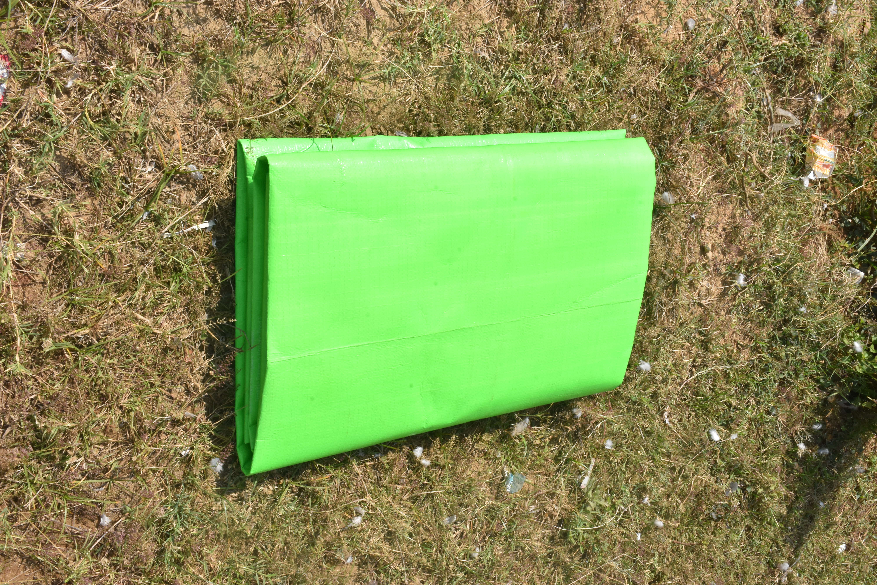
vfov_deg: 29.9
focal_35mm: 45
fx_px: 1096
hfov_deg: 43.6
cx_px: 438
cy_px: 292
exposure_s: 1/125
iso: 400
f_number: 22
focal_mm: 30
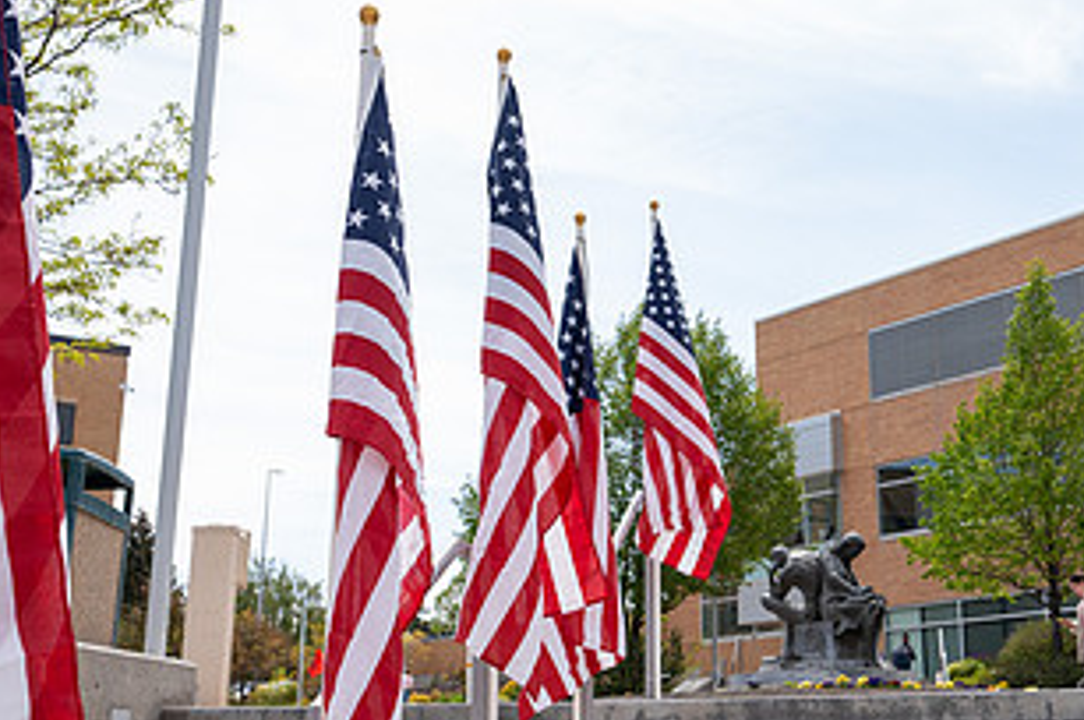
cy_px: 251
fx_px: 1534
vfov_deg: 26.3
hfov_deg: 38.8
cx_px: 650
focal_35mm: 51
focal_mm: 27
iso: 320
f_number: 5.6
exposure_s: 1/1000
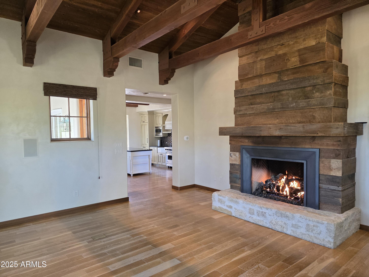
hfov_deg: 73.9
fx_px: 245
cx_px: 184
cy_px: 138
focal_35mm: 23
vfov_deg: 58.9
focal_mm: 6.3
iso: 200
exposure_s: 1/120
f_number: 1.7
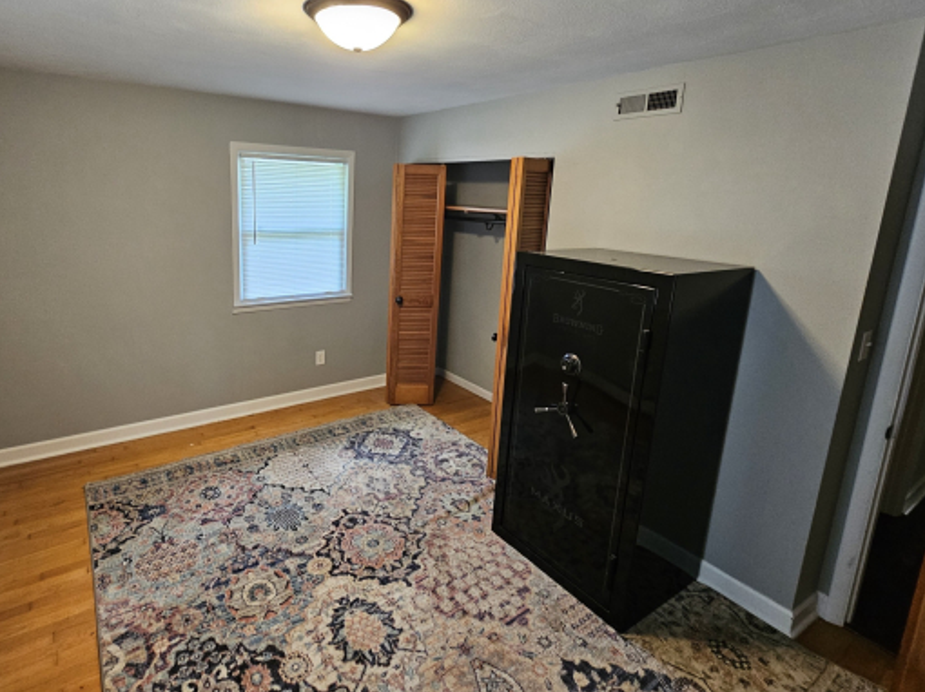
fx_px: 454
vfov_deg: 74.2
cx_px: 369
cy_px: 295
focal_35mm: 17
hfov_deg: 89.9
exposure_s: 1/40
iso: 320
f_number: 2.2
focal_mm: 2.2
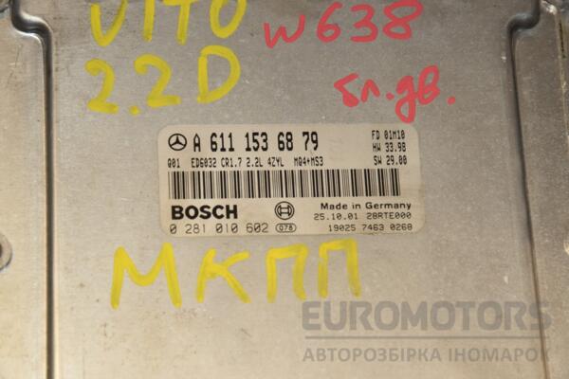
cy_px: 190
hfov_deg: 13.0
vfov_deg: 8.7
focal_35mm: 158
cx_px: 284
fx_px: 2489
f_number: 11
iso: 800
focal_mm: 105
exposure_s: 1/200
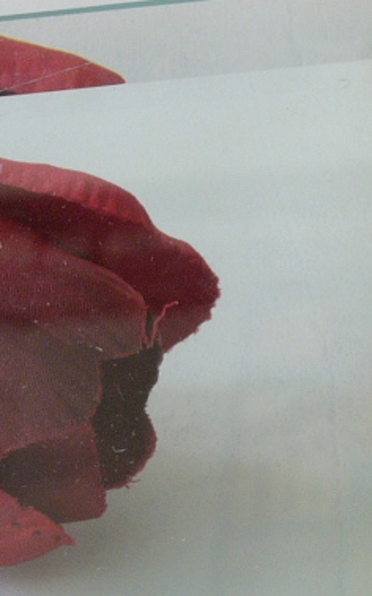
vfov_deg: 6.5
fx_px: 5243
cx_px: 640
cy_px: 345
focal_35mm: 323
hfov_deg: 4.0
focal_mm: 22.5
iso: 100
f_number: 9
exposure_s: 1/4
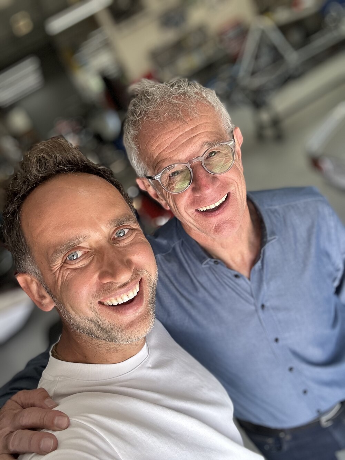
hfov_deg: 46.8
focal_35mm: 30
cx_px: 172
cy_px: 230
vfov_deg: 60.0
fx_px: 399
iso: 64
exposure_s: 1/121
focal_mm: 2.69
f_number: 1.9
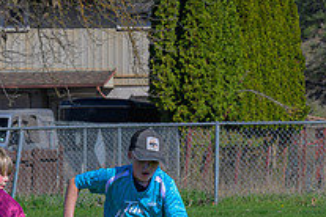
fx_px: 4020
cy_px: 162
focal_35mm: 444
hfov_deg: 4.6
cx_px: 104
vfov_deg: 3.1
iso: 180
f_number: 7.1
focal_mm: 100
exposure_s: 1/500
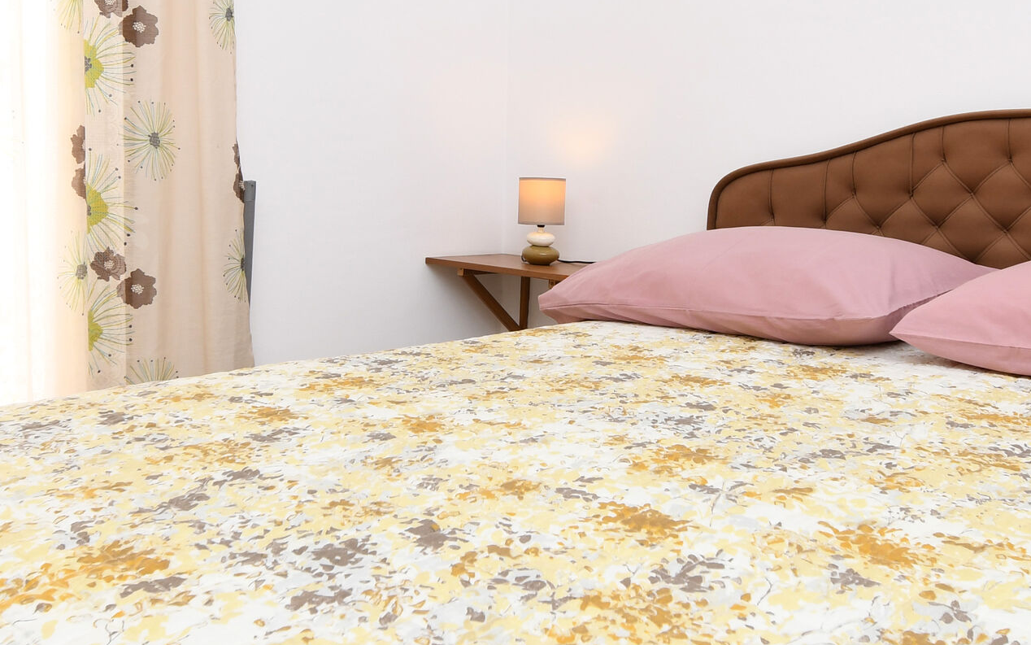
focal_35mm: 36
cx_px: 507
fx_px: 1012
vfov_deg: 34.9
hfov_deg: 54.0
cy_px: 197
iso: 200
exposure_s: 1/100
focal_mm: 11
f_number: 8
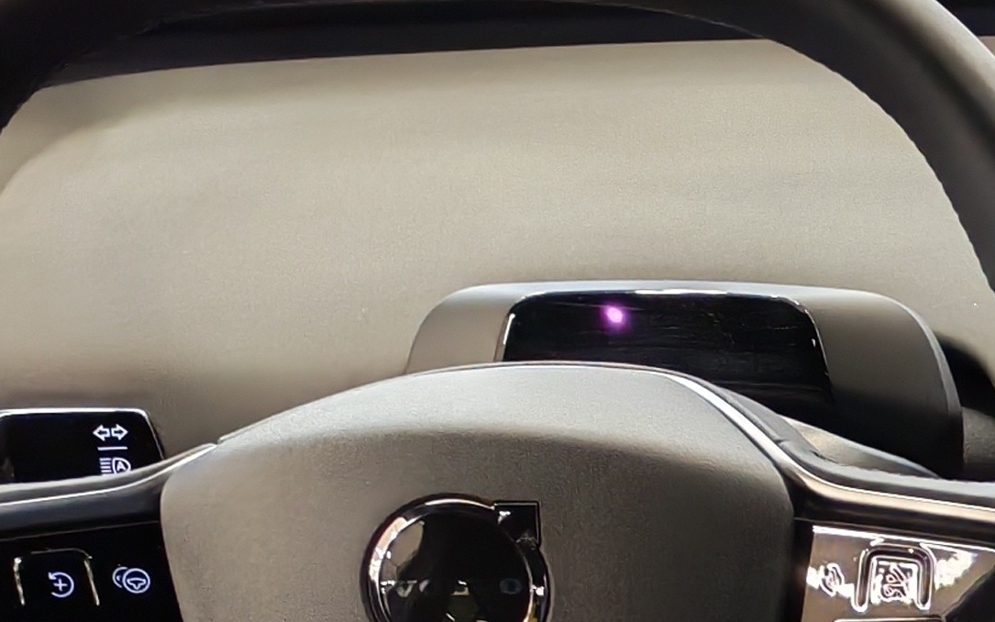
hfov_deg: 14.4
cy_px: 1112
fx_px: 3471
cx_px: 1800
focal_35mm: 128
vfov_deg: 9.7
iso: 800
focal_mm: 6.12
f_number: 1.9
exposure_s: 1/50
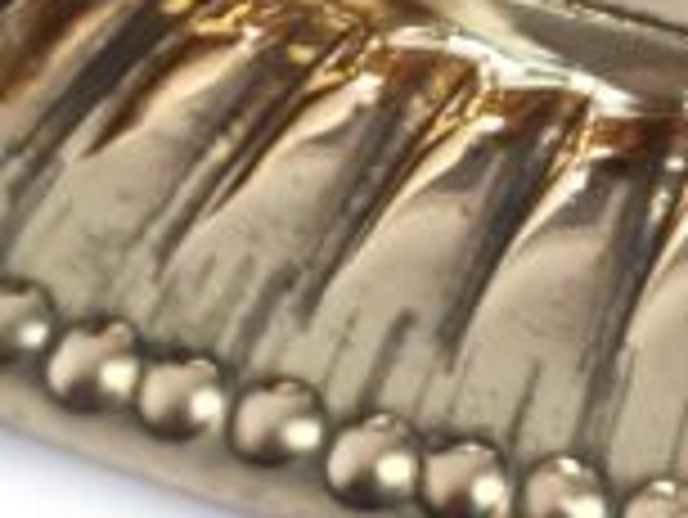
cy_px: -457
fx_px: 2367
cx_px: 1214
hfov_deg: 14.6
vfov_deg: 11.4
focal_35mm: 119
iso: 80
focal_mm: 5.4
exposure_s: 1/120
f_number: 1.8
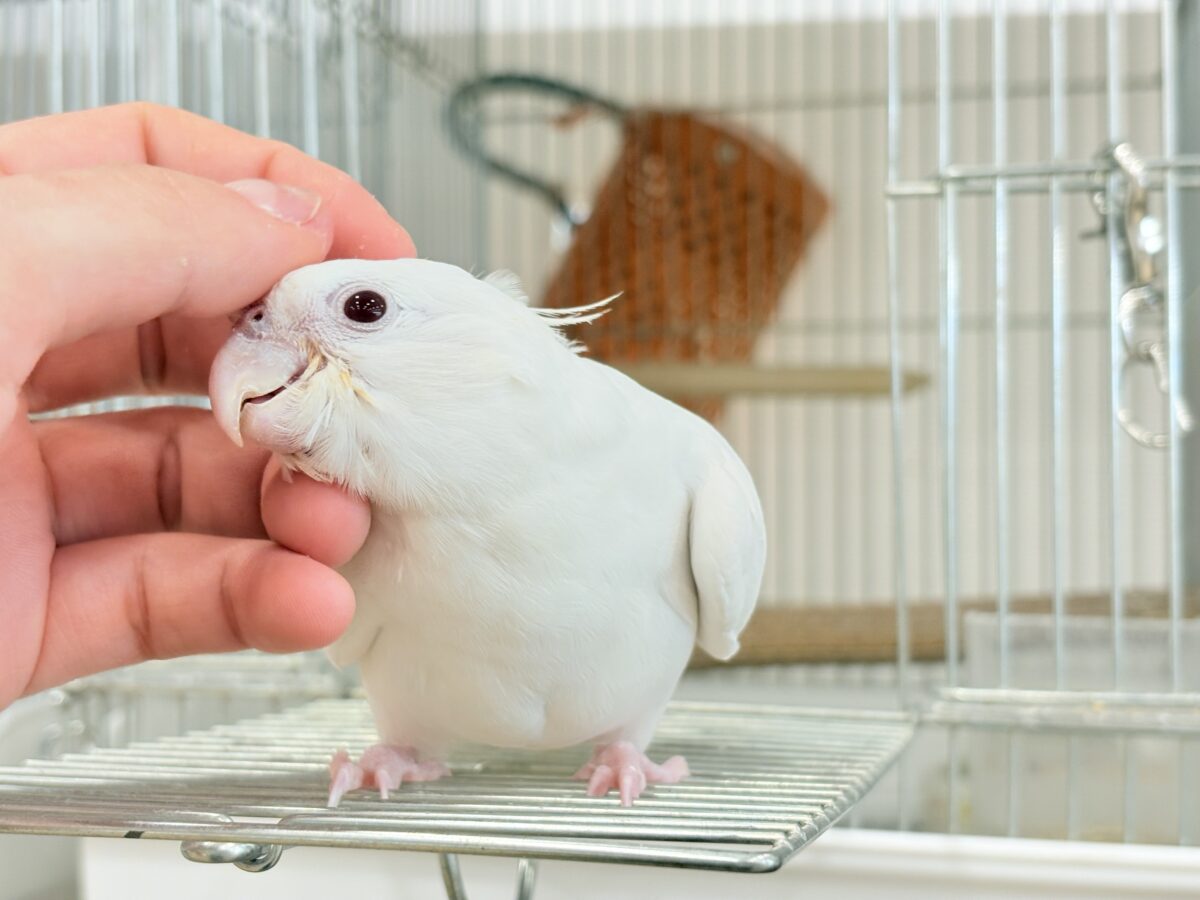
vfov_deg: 28.0
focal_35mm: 52
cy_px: 450
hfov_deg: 36.8
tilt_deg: +2.1
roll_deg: -0.4
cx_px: 600
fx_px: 1803
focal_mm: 5.96
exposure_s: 1/50
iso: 50
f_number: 1.6
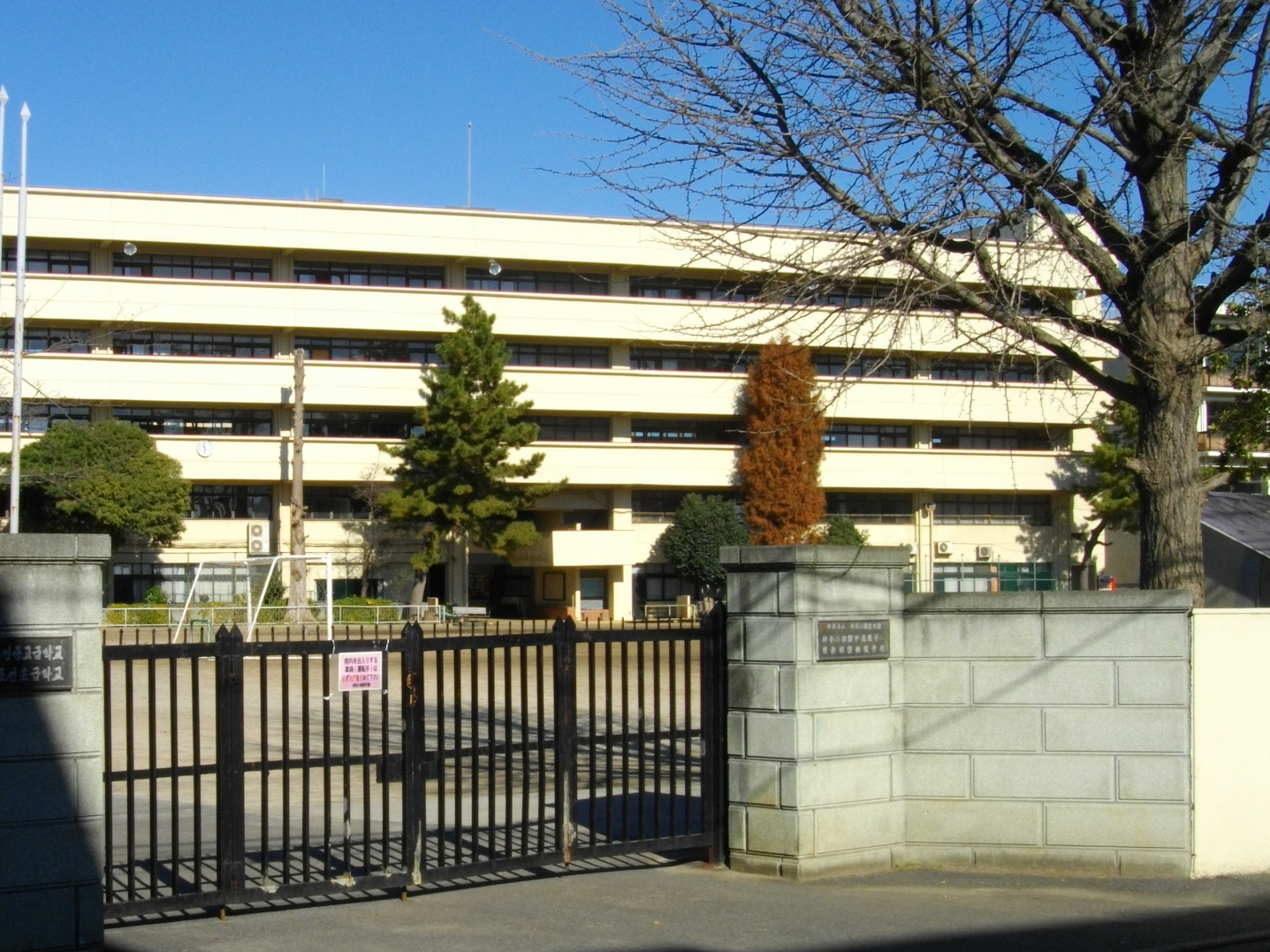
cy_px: 536
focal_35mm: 57
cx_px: 394
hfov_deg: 33.4
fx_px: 2091
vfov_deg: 25.6
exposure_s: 1/400
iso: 100
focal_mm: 7.1
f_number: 6.3
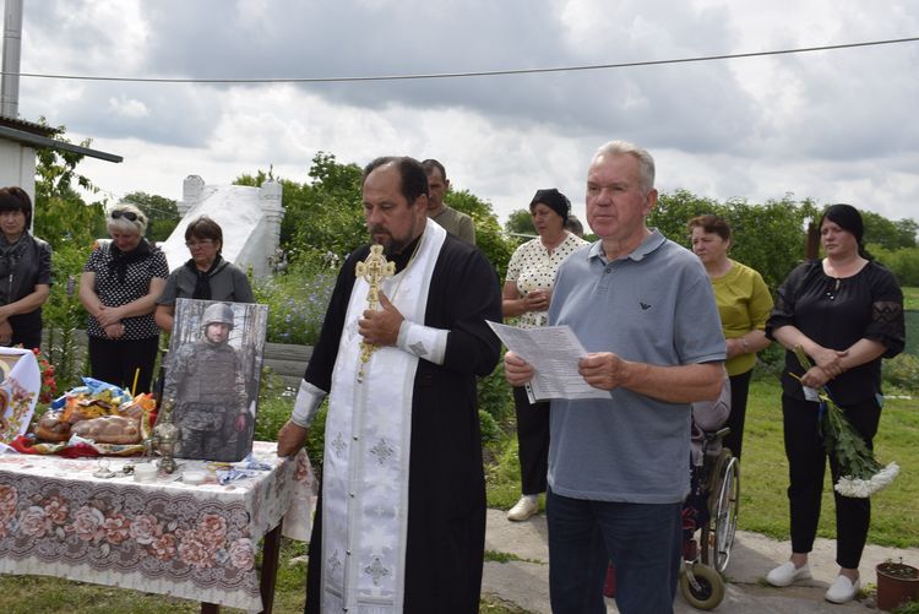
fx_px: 958
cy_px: 307
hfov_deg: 51.3
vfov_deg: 35.5
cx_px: 460
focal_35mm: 38
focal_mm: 25
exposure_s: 1/200
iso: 100
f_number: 9
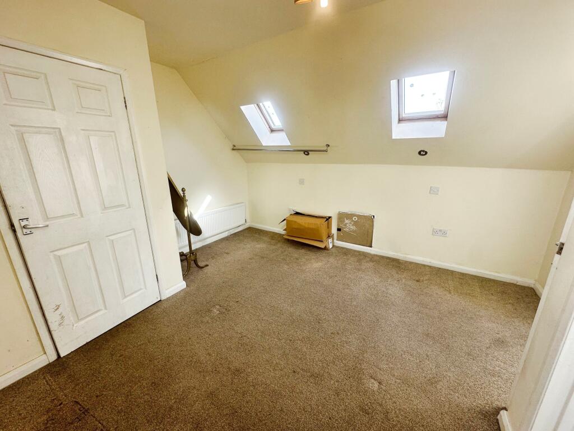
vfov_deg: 85.7
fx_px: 232
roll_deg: -0.1
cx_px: 287
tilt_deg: -15.3
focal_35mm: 14
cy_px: 216
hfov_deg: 102.1
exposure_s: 1/100
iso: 100
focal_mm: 2.22
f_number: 2.2
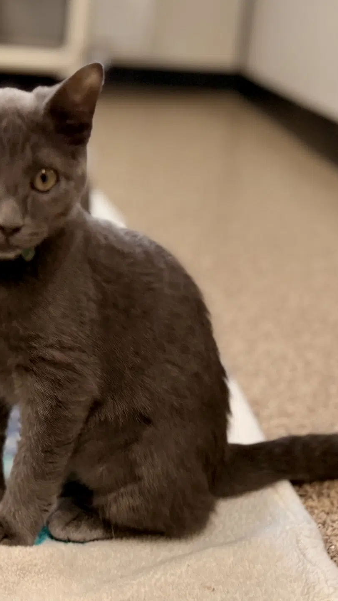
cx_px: 86
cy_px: 301
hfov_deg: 33.1
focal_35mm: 35
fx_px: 557
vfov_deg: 56.6
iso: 200
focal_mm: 6.76
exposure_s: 1/120
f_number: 1.78
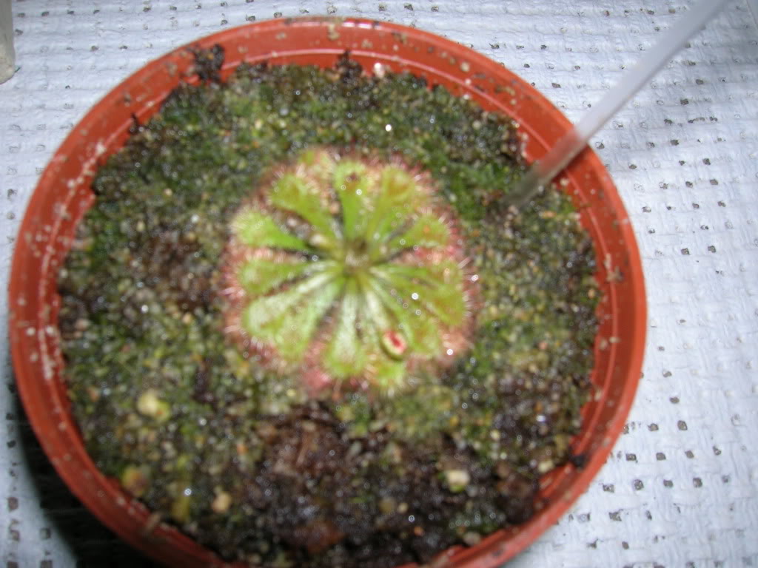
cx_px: 379
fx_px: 745
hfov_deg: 54.0
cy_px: 284
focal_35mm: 34
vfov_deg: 41.8
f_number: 4.9
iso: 50
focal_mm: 5.7
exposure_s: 1/60.1
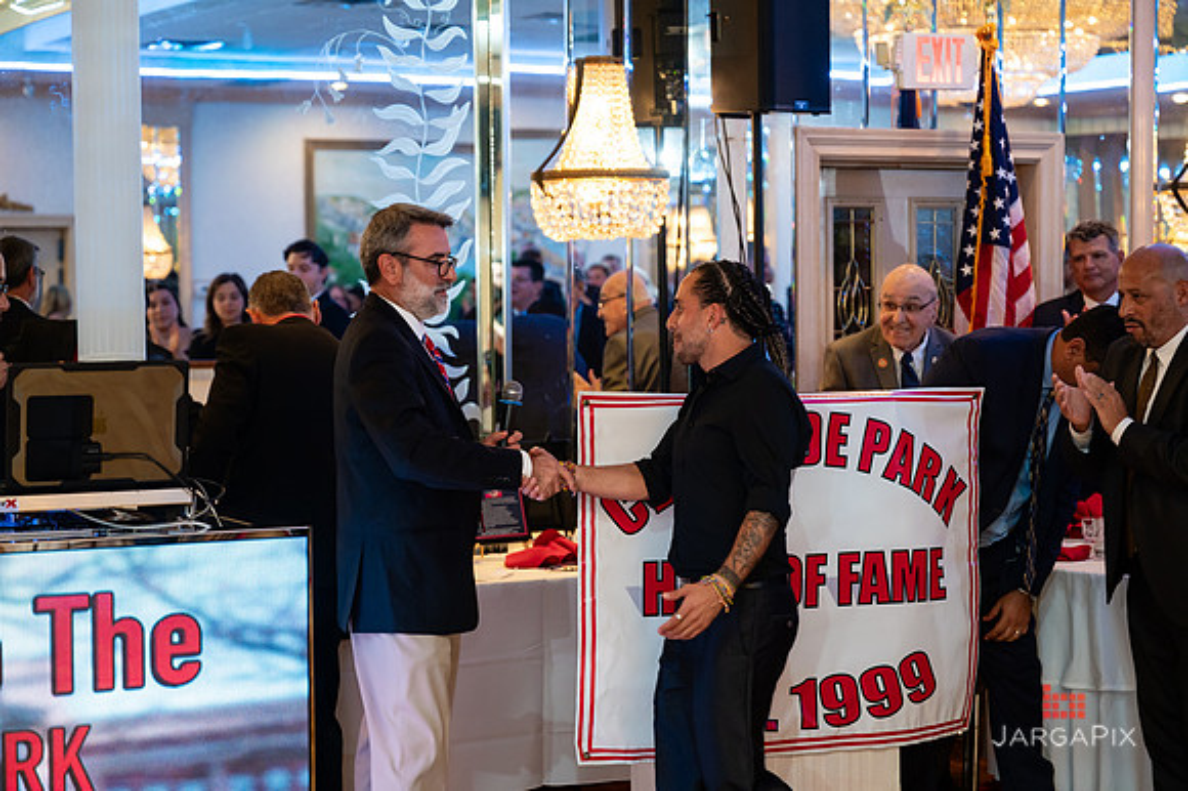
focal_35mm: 73
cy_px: 396
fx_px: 2401
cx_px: 594
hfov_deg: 27.8
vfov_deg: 18.7
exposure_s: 1/200
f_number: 3.2
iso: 1250
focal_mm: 70
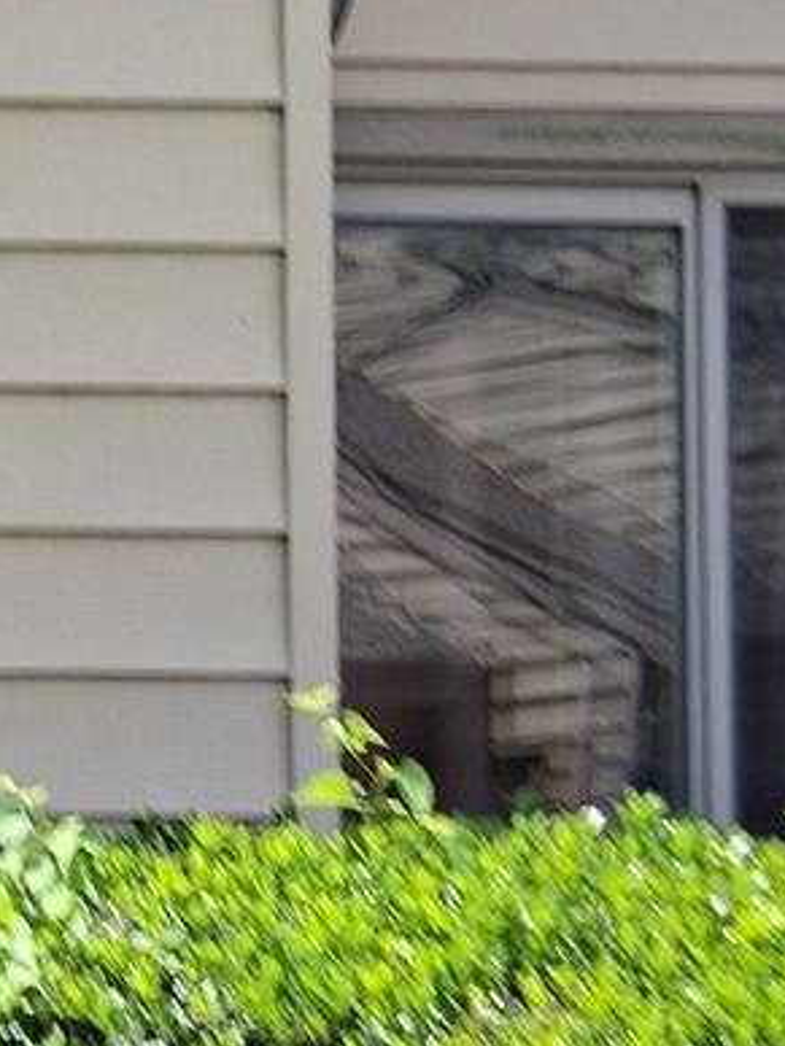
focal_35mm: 103
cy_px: 747
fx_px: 3114
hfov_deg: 13.2
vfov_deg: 19.0
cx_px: -526
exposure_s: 1/192
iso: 25
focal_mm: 3.98
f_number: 1.8
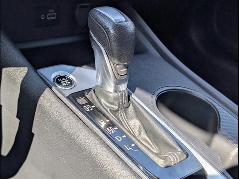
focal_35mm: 49
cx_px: 120
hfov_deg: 38.9
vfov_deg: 29.7
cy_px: 90
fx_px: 338
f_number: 1.68
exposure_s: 1/238
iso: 26
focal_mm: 6.9
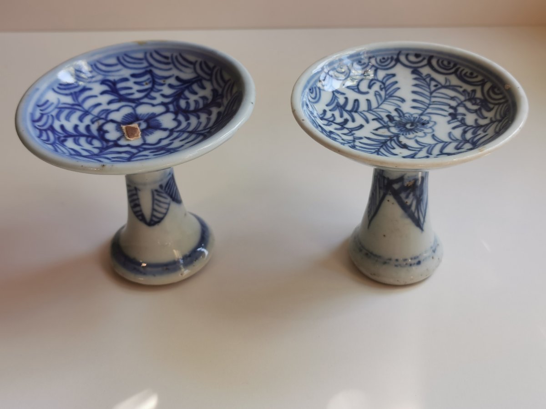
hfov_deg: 39.7
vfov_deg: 30.3
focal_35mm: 48
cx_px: 273
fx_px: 757
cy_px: 204
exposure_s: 1/102
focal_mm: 5.56
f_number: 1.6
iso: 50
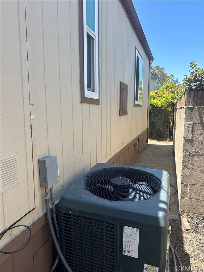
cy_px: 136
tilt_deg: -6.4
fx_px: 189
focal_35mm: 24
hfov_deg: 56.8
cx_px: 102
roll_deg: +0.1
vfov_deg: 71.6
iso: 80
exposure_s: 1/1495
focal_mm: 6.86
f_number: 1.78
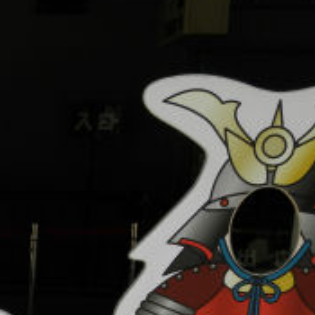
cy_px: 364
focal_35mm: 100
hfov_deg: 16.2
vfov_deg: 16.7
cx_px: -133
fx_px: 1030
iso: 80
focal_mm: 5.5
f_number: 3.2
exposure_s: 1/640
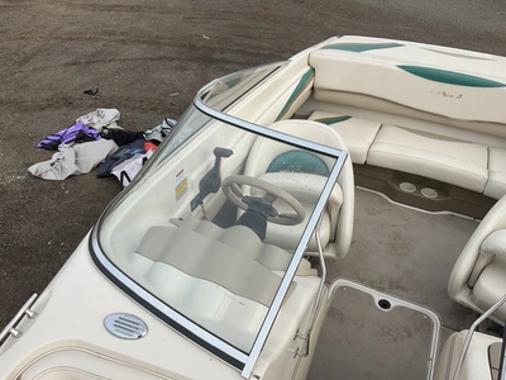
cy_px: 190
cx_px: 253
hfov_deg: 61.7
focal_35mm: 29
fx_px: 424
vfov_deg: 48.2
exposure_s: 1/1577
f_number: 1.8
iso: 25
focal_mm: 3
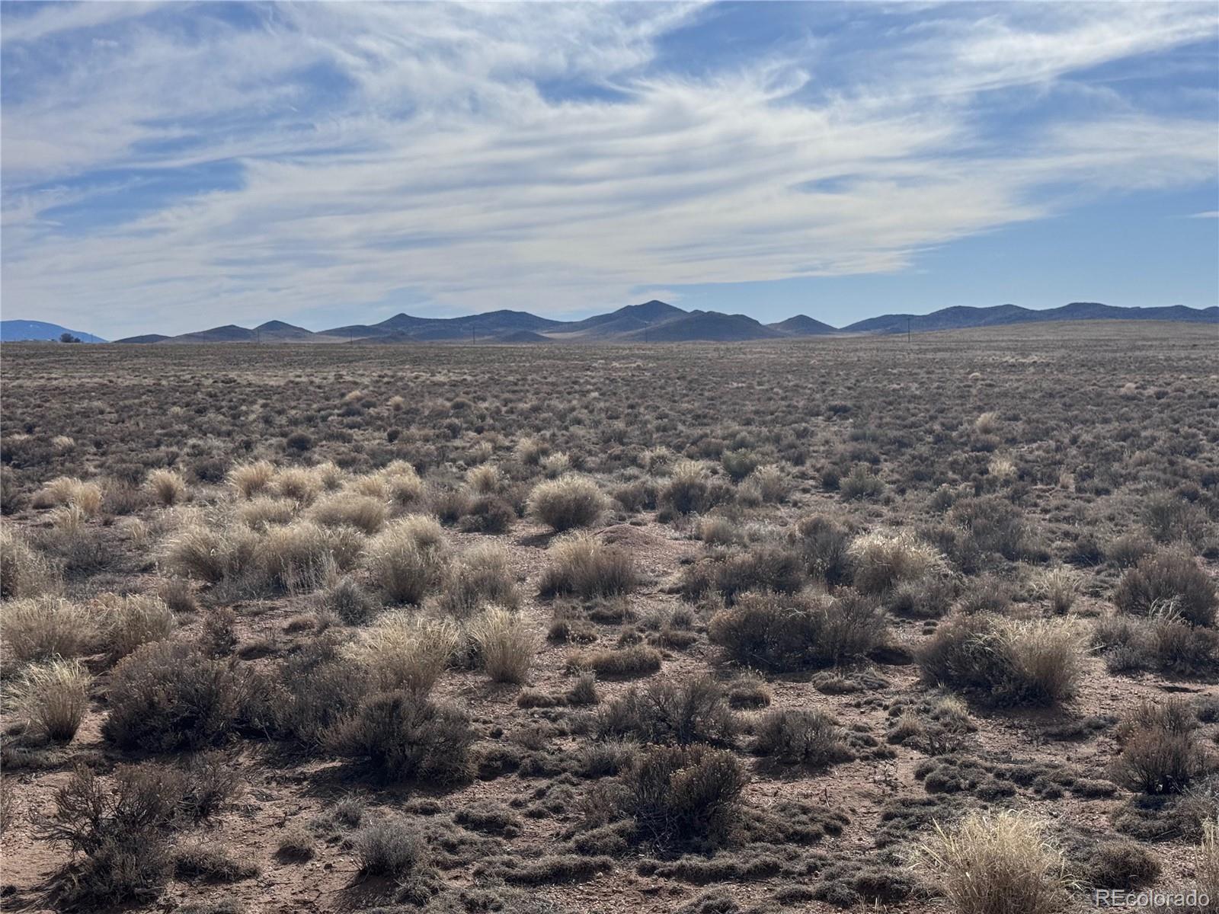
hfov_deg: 39.7
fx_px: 1690
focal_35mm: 48
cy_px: 457
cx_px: 610
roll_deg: -0.3
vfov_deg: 30.3
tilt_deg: -4.7
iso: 80
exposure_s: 1/15385
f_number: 1.78
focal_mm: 6.76
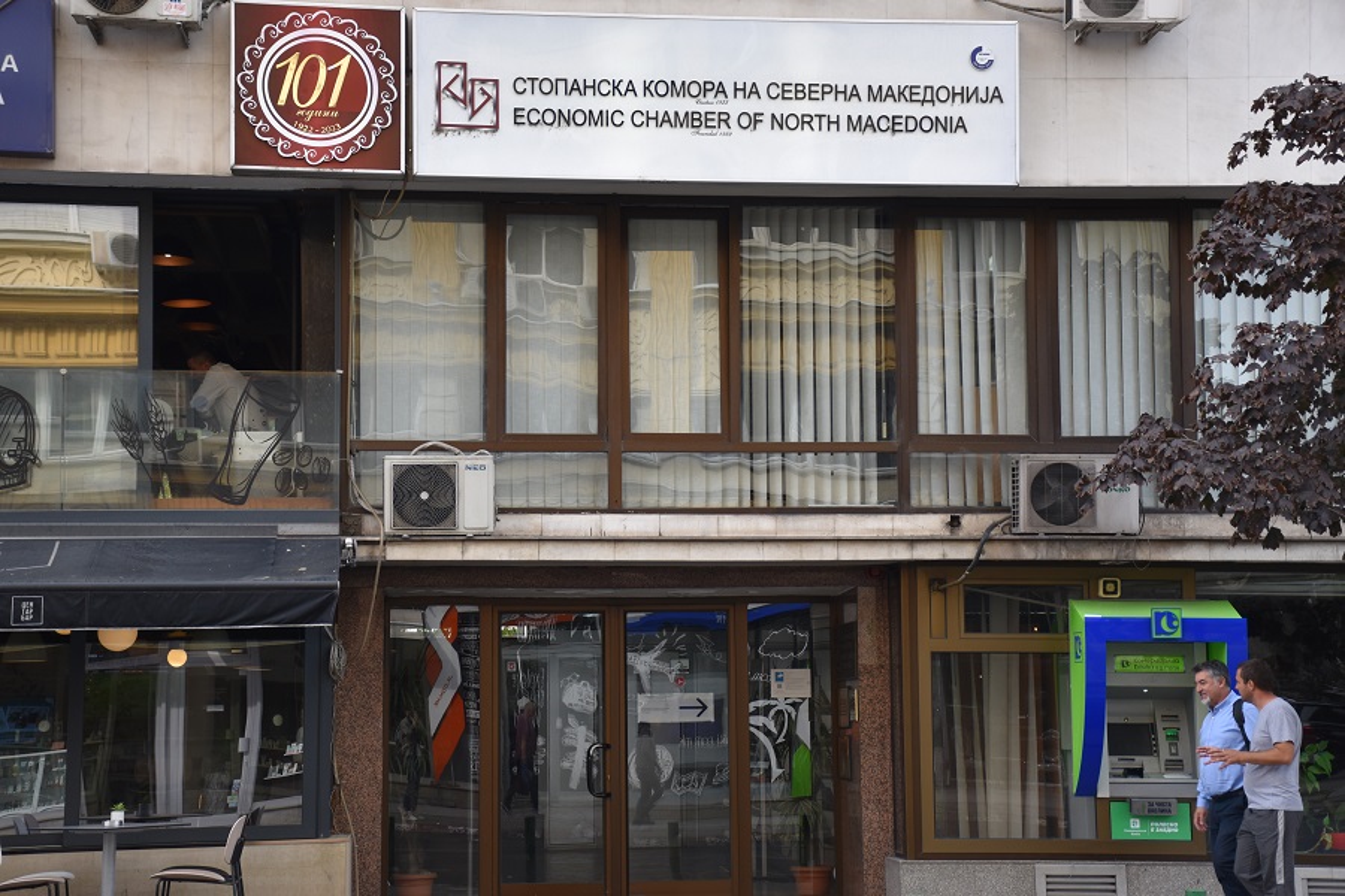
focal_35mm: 68
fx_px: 2522
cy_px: 448
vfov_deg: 20.2
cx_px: 672
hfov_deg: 29.9
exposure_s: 1/250
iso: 320
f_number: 5.6
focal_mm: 45
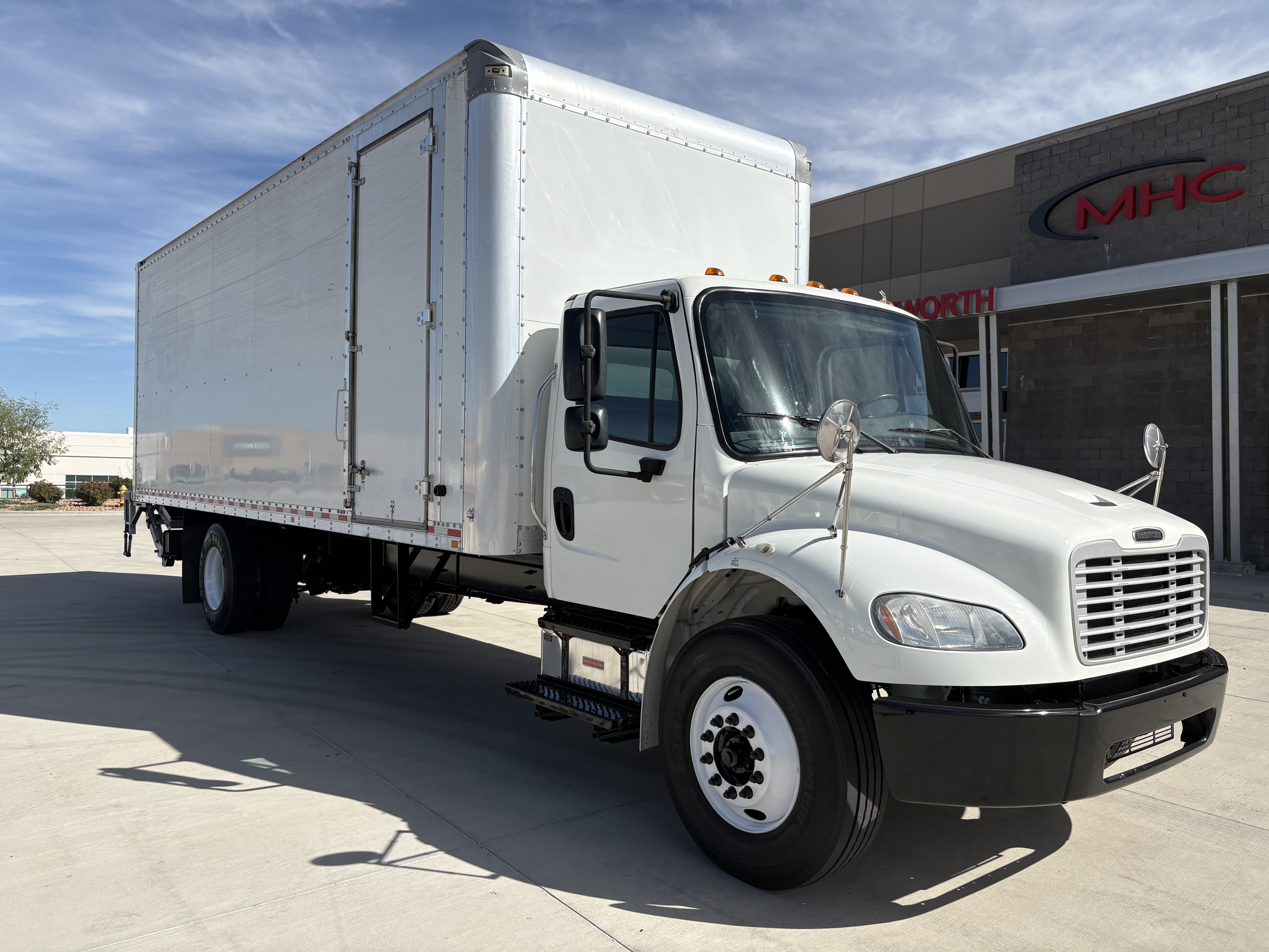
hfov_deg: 67.3
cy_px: 476
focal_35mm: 26
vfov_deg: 53.1
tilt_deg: -0.7
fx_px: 953
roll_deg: -2.7
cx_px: 634
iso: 50
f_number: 1.6
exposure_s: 1/5814
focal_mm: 5.96
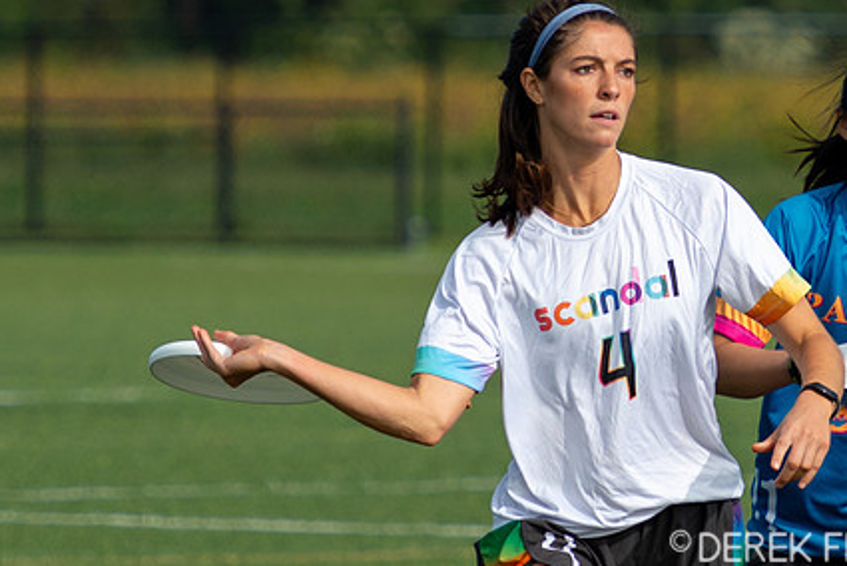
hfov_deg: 2.8
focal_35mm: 728
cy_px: 223
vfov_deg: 1.9
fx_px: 17139
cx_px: 664
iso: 450
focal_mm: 270
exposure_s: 1/2000
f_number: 5.6
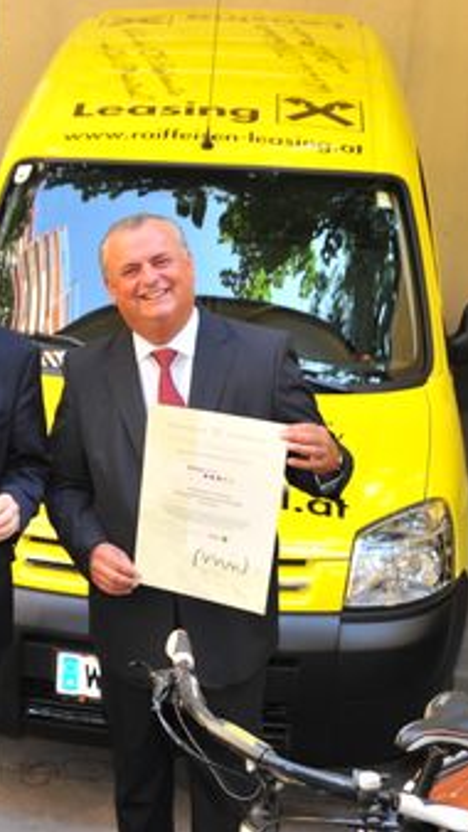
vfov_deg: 23.2
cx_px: -89
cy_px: 415
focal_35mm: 92
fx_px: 2031
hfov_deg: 12.8
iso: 800
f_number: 7.1
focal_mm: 58
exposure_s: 1/100
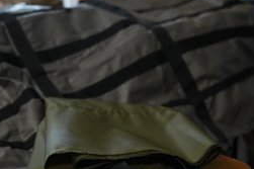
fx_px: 472
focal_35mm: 67
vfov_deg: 20.3
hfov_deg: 30.1
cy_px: 104
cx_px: 138
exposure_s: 1/80
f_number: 2.8
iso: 2500
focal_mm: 42
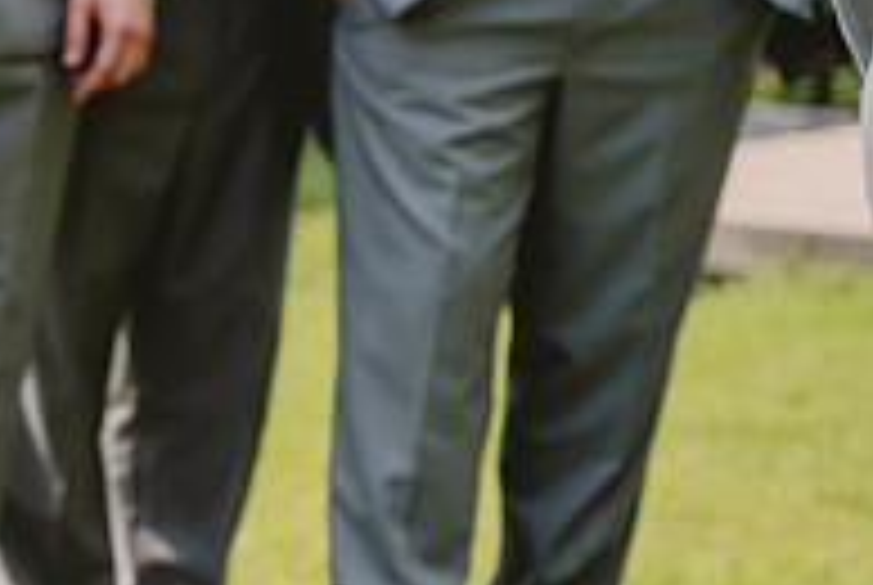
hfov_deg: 8.1
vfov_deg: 5.6
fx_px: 6023
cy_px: 313
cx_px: -428
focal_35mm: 248
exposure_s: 1/1000
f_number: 4
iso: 200
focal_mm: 83
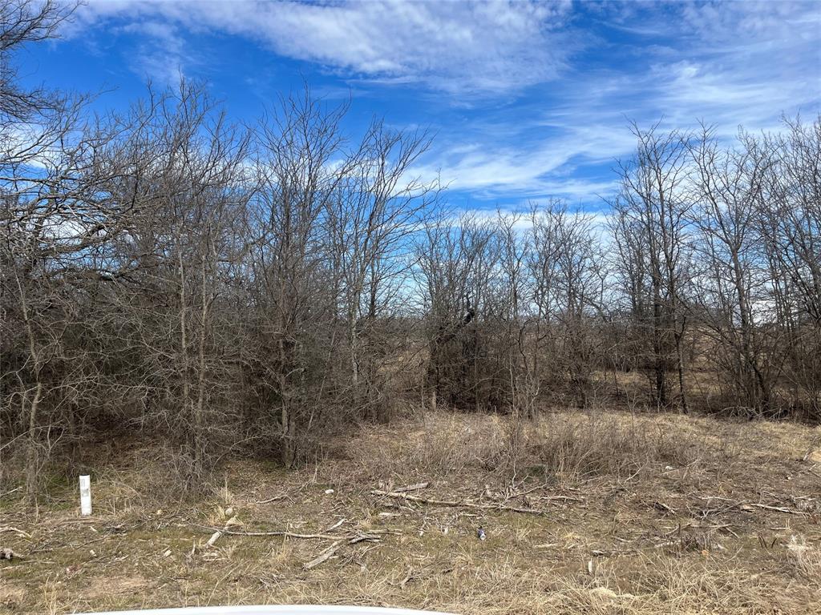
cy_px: 308
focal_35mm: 26
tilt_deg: +3.1
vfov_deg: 53.1
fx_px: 617
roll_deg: +1.6
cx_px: 410
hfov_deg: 67.3
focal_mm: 5.1
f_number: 1.6
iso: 50
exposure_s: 1/3311
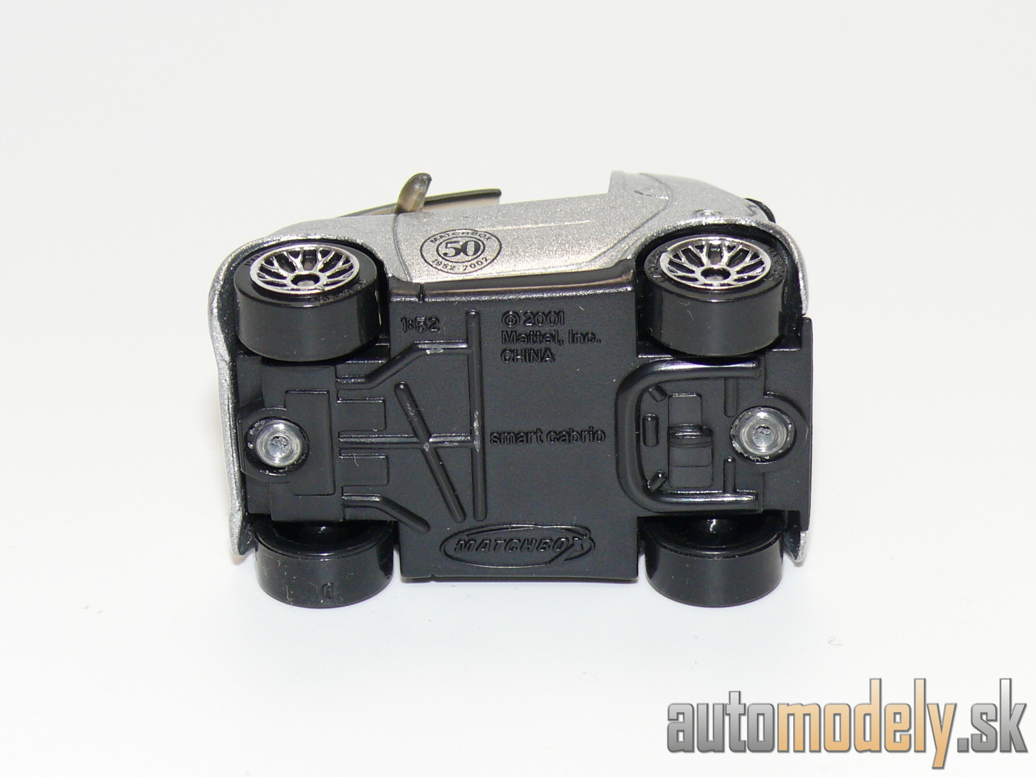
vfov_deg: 13.2
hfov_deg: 17.6
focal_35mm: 112
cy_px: 388
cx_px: 518
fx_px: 3352
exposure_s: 1/30
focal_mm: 14.1
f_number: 4
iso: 100
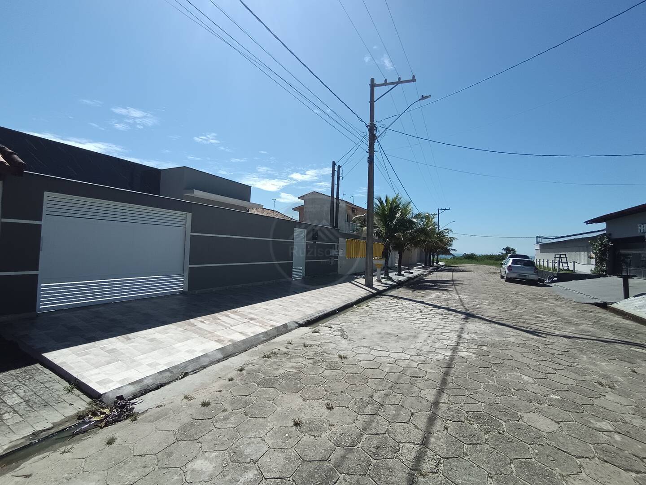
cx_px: 323
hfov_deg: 98.2
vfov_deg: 81.7
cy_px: 242
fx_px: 280
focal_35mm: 15
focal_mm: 1.65
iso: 62
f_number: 2.2
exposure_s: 1/2079
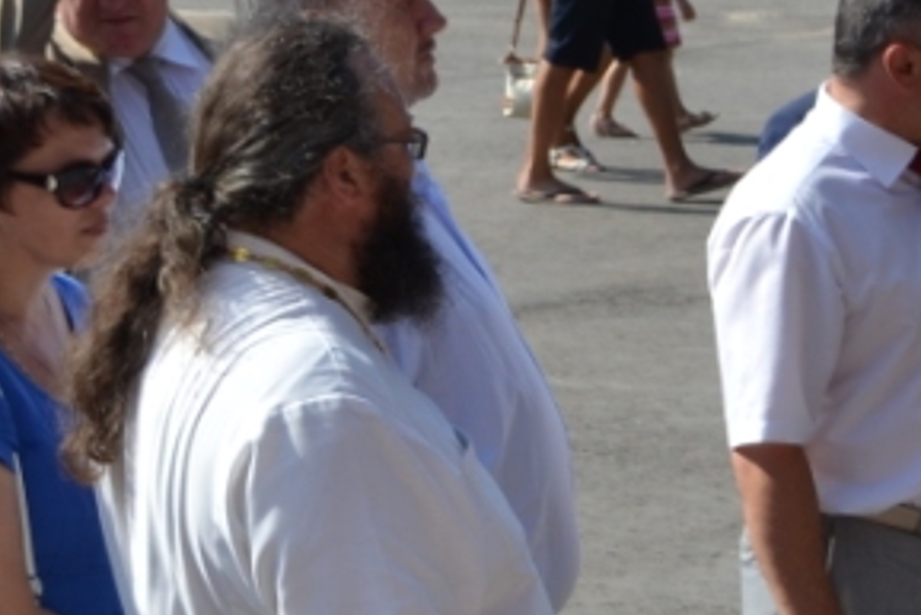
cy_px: 413
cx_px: 1450
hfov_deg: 11.5
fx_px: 4351
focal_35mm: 170
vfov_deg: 8.1
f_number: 7.1
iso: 100
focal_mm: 32
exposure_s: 1/200
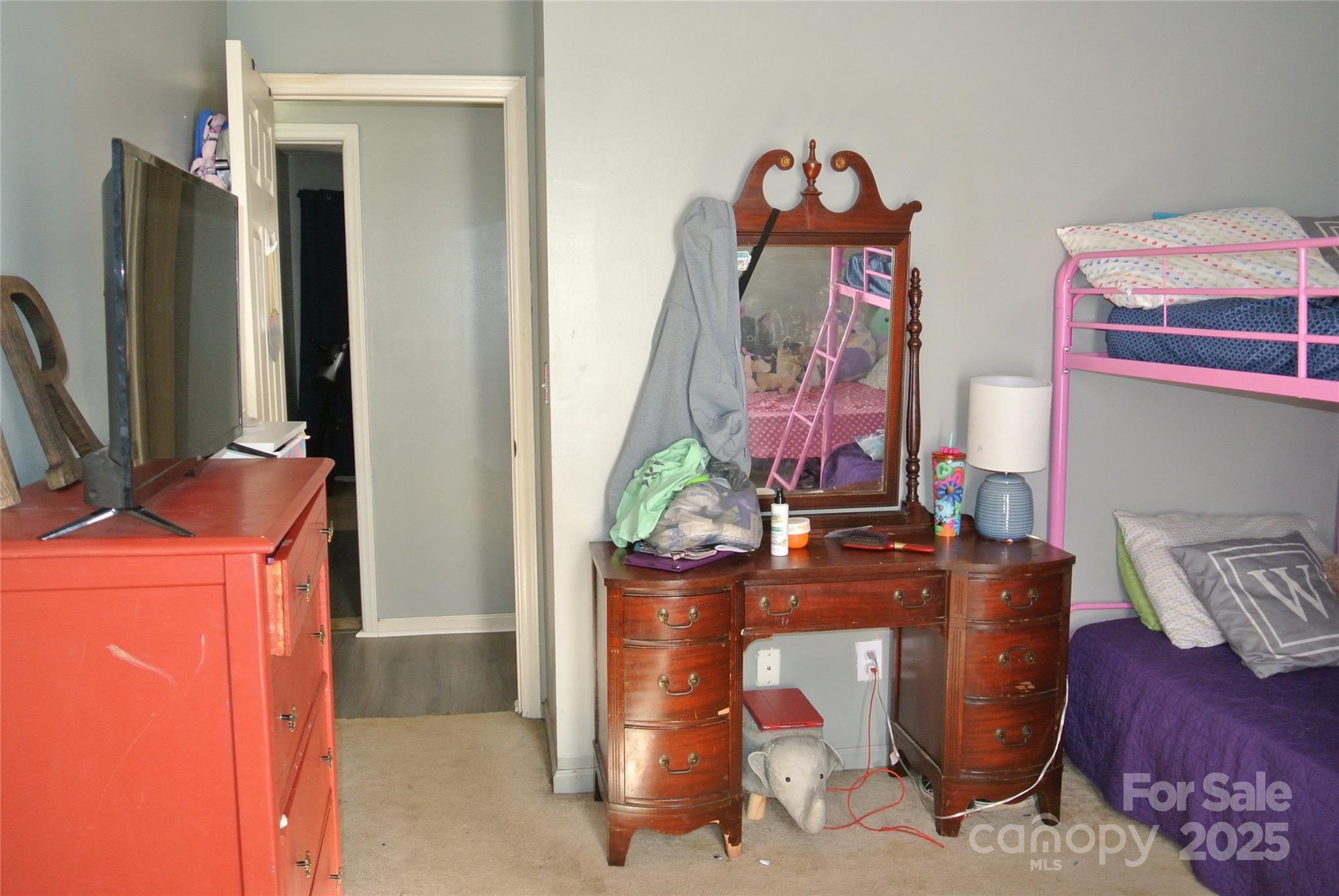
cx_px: 670
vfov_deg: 45.1
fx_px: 1080
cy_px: 448
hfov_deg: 63.6
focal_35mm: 29
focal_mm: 11
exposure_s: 1/60
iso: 720
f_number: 3.5
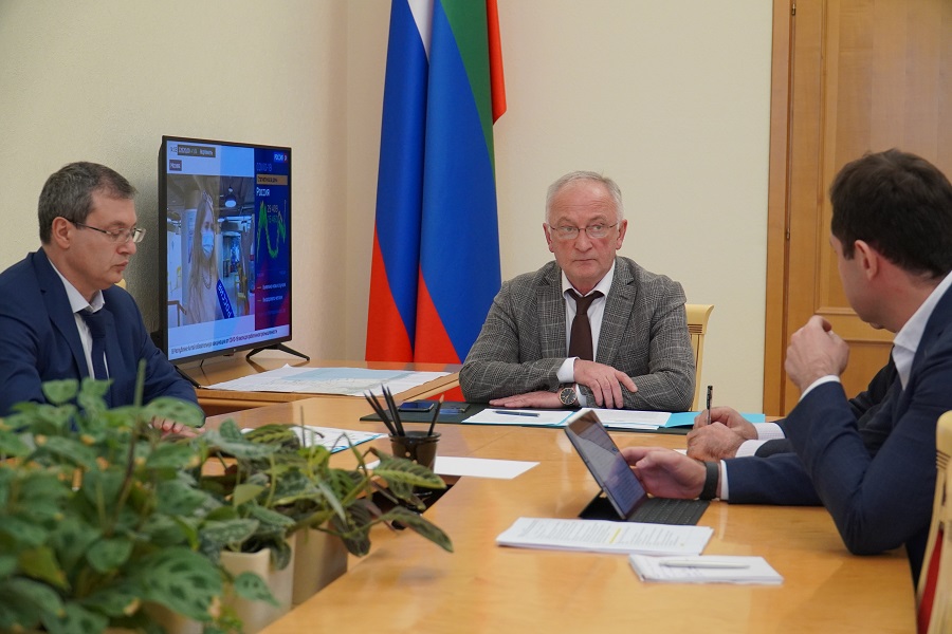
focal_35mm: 63
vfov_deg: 21.6
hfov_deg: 31.9
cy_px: 317
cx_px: 476
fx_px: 1666
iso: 1250
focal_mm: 42
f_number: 4
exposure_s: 1/160
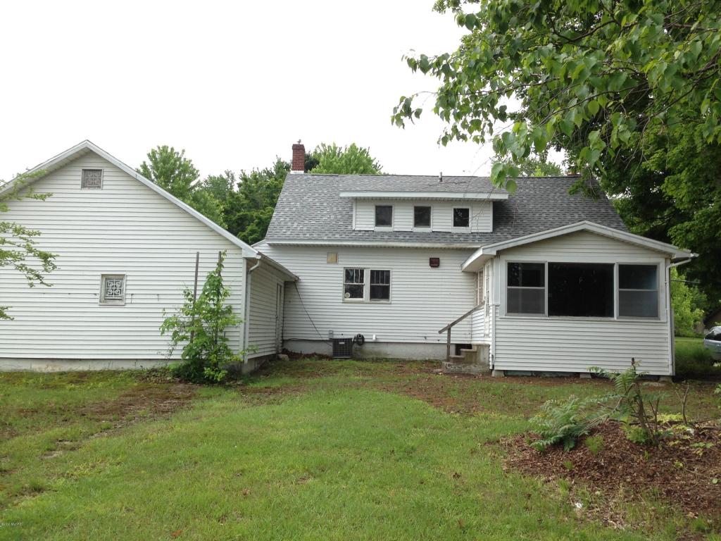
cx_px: 360
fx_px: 687
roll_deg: -0.1
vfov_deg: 42.9
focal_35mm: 33
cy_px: 270
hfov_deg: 55.4
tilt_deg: +5.0
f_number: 2.4
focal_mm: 4.12
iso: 50
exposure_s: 1/488
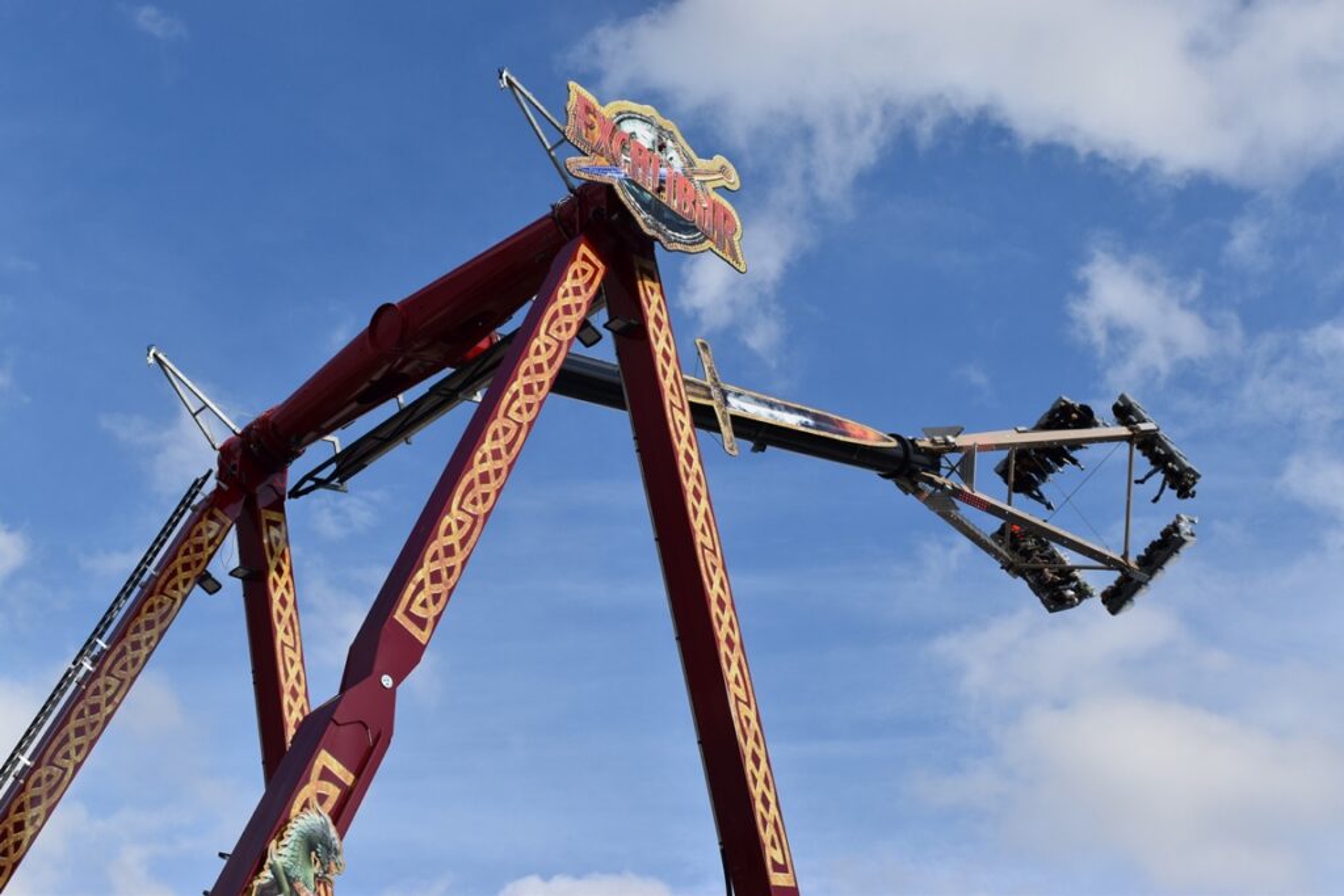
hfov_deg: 37.8
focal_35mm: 52
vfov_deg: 25.8
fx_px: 1960
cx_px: 672
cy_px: 448
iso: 200
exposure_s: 1/400
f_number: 10
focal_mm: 35
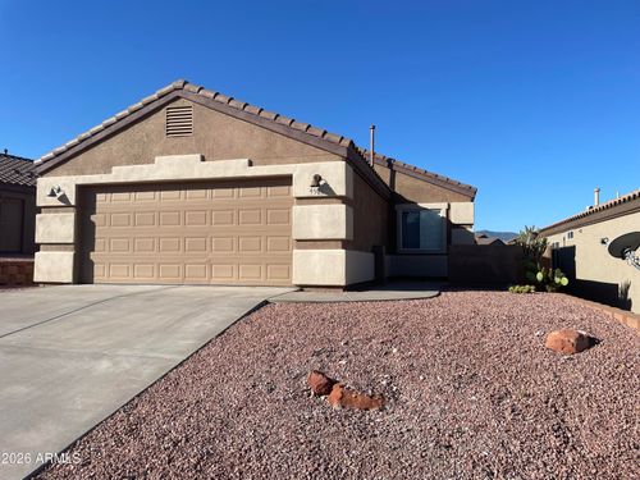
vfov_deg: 53.1
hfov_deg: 67.3
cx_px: 320
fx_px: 481
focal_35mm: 26
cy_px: 240
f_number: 1.6
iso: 32
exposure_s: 1/3731
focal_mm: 4.2
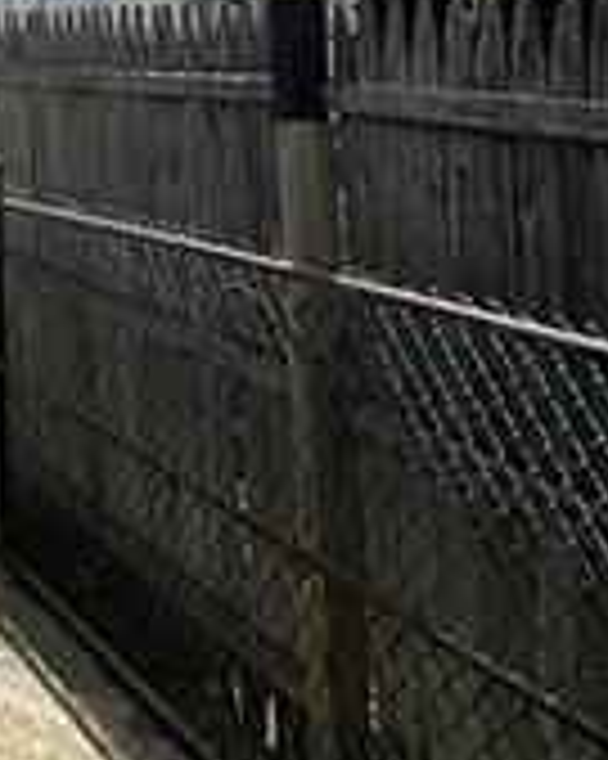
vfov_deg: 27.1
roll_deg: -2.8
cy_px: -139
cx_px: -608
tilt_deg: +7.1
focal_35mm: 62
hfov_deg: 17.5
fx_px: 1396
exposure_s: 1/1082
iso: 40
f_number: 2.2
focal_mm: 2.22
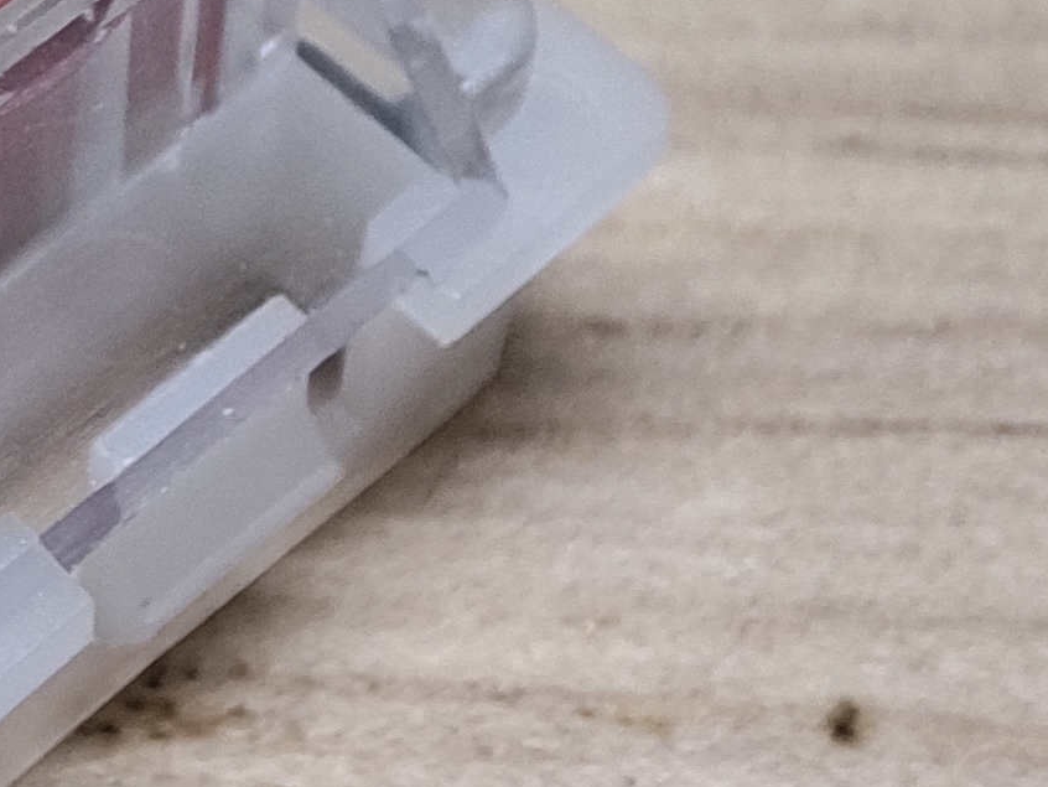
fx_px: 4452
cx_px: -92
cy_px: 95
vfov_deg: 10.1
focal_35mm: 147
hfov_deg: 13.2
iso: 102
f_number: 2.4
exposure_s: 1/50
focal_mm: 4.03
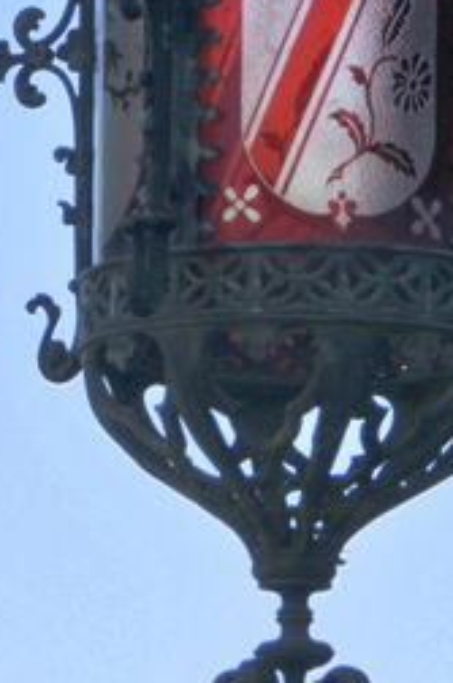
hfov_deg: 2.8
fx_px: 9135
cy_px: -157
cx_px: 161
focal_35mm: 482
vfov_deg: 4.3
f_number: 5.3
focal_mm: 90
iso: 200
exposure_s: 1/2500
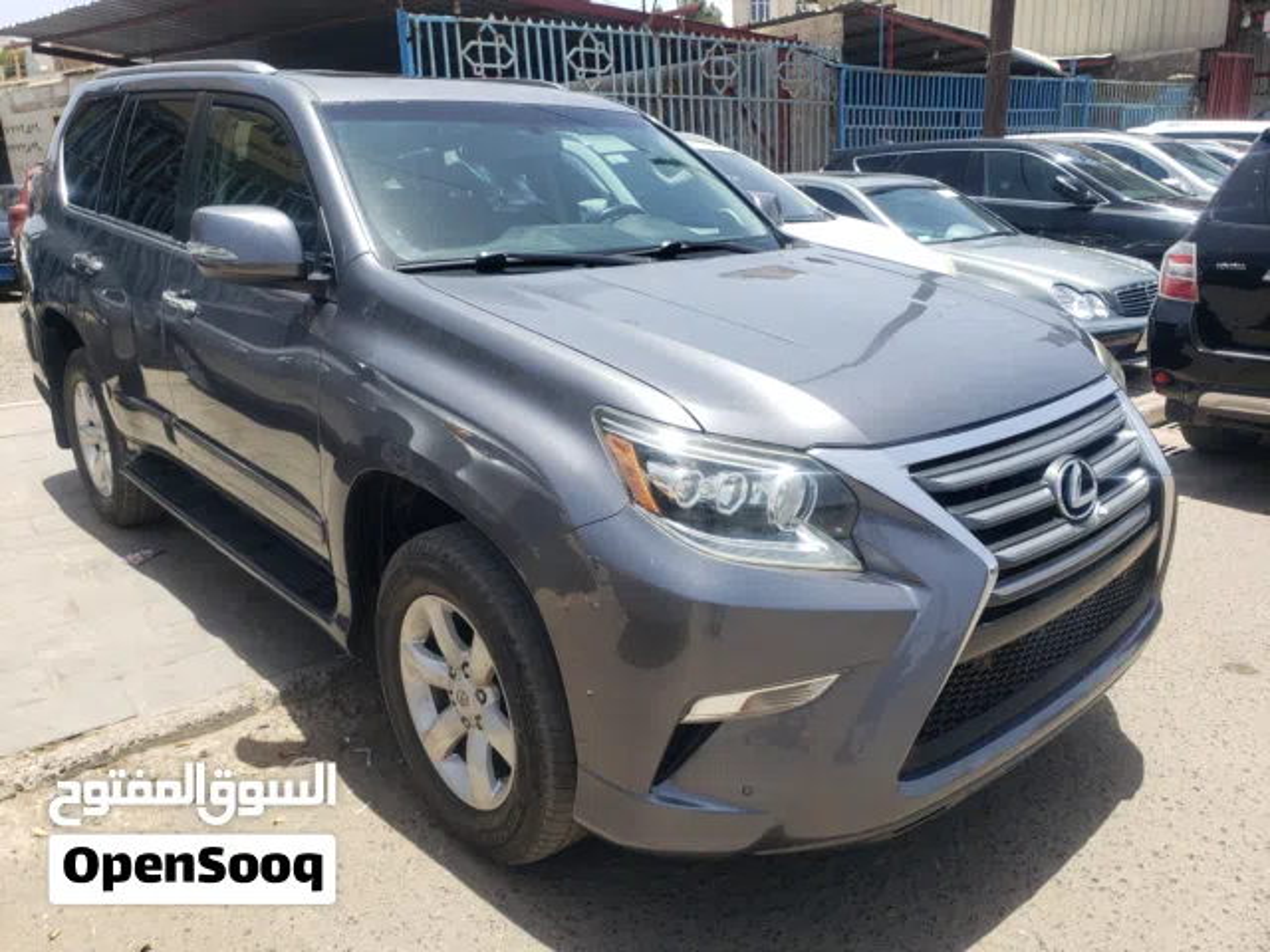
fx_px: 954
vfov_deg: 53.1
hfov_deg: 67.3
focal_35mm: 26
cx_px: 635
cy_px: 476
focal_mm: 4.3
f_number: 2.4
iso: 50
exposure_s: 1/709
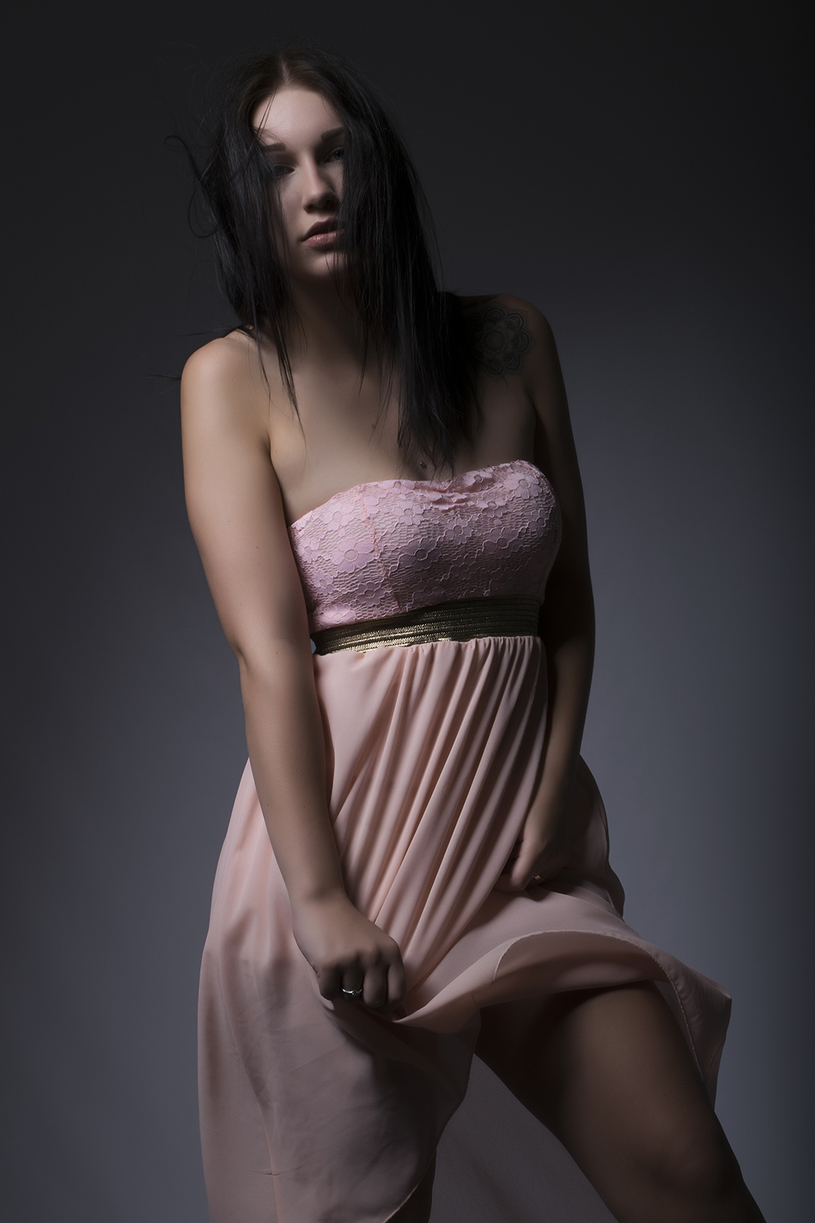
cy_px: 612
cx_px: 408
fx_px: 2139
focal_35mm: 63
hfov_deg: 21.6
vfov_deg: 31.9
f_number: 16
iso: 100
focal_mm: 42
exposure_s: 1/200
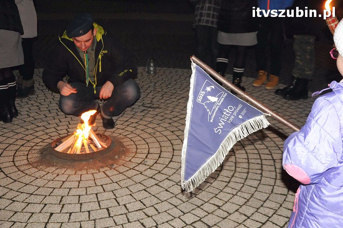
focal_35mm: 45
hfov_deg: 43.6
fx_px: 428
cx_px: 172
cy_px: 114
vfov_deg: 29.8
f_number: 5.6
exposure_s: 1/60
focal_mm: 30
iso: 3200
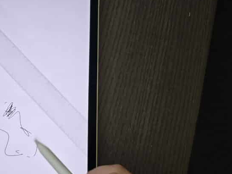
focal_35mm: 43
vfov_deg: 33.4
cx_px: 28
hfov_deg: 40.8
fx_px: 288
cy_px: 110
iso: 100
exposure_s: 1/60
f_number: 1.7
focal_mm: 6.3
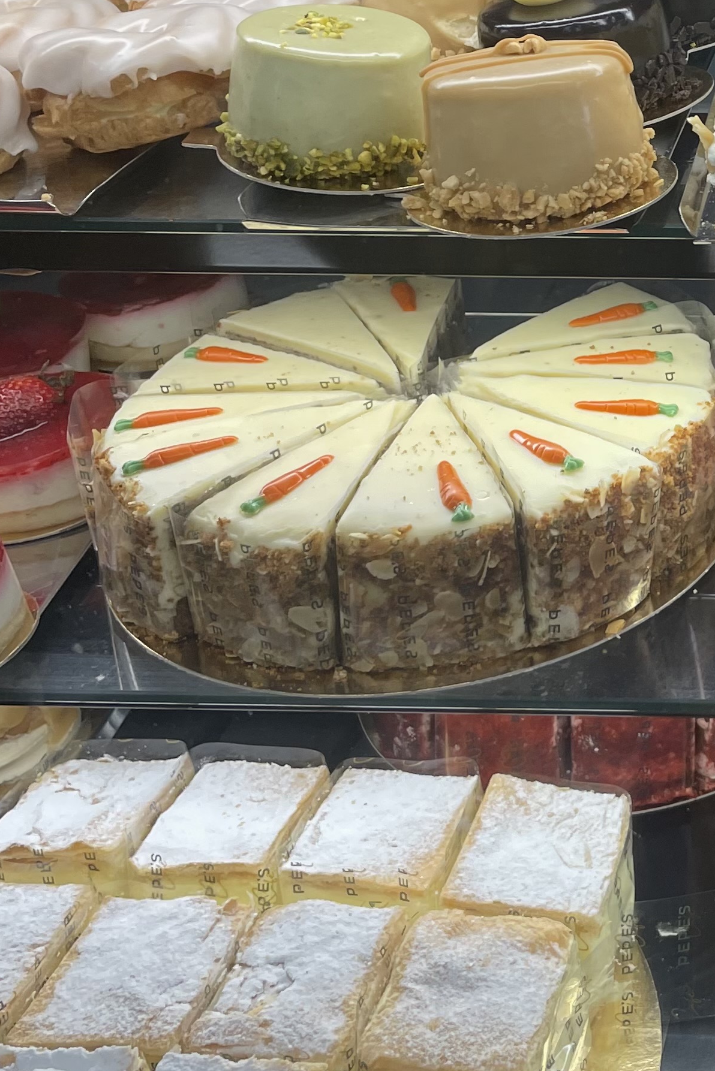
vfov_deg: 32.4
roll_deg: +0.3
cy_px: 292
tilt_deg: -23.7
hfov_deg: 20.6
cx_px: 891
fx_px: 1816
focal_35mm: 61
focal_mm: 4.2
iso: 50
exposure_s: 1/100
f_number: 1.6
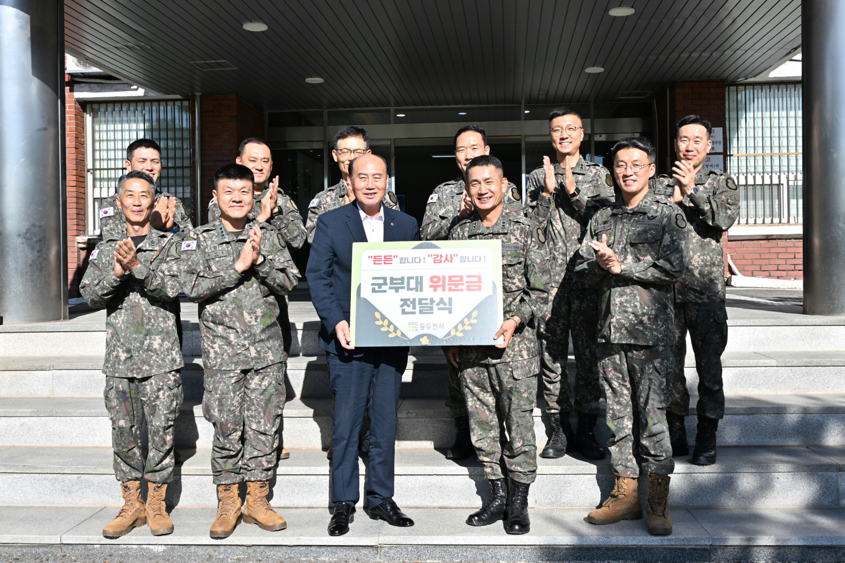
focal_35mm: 32
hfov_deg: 58.0
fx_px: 763
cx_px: 422
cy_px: 282
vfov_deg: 40.5
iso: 100
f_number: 11
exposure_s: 1/125
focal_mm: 32.5
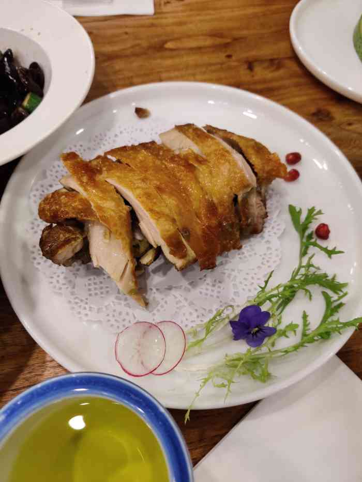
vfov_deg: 65.3
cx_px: 181
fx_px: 376
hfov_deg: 51.4
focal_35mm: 27
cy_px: 241
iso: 800
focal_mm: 4.75
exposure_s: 1/100
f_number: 1.65
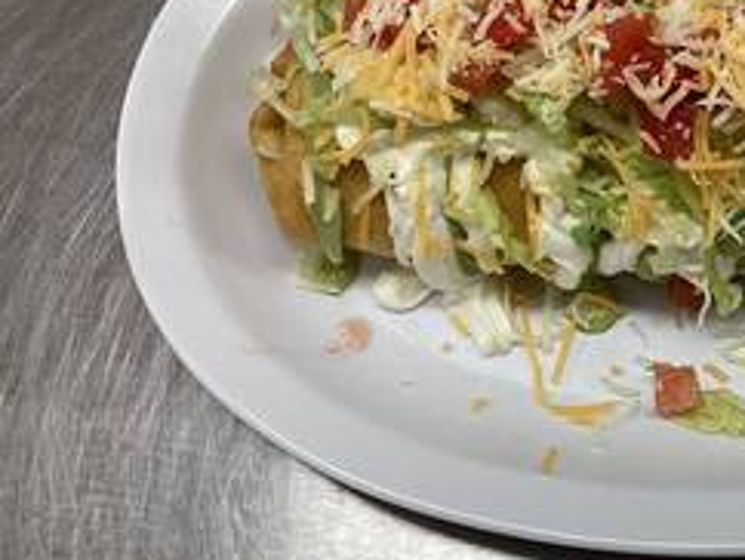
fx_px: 1616
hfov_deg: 24.5
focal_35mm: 75
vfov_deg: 19.6
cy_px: 197
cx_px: 779
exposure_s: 1/120
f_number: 2.4
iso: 64
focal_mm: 3.3
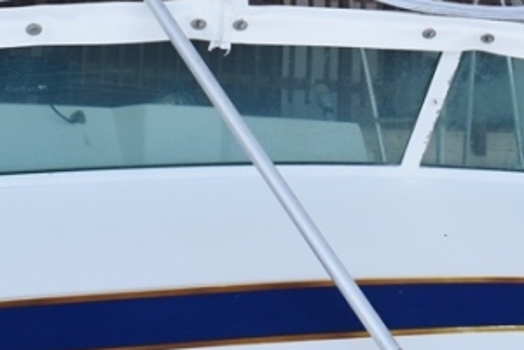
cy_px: -124
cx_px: 346
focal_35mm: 90
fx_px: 1310
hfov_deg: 22.5
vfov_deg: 14.5
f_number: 8
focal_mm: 20
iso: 400
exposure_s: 1/250
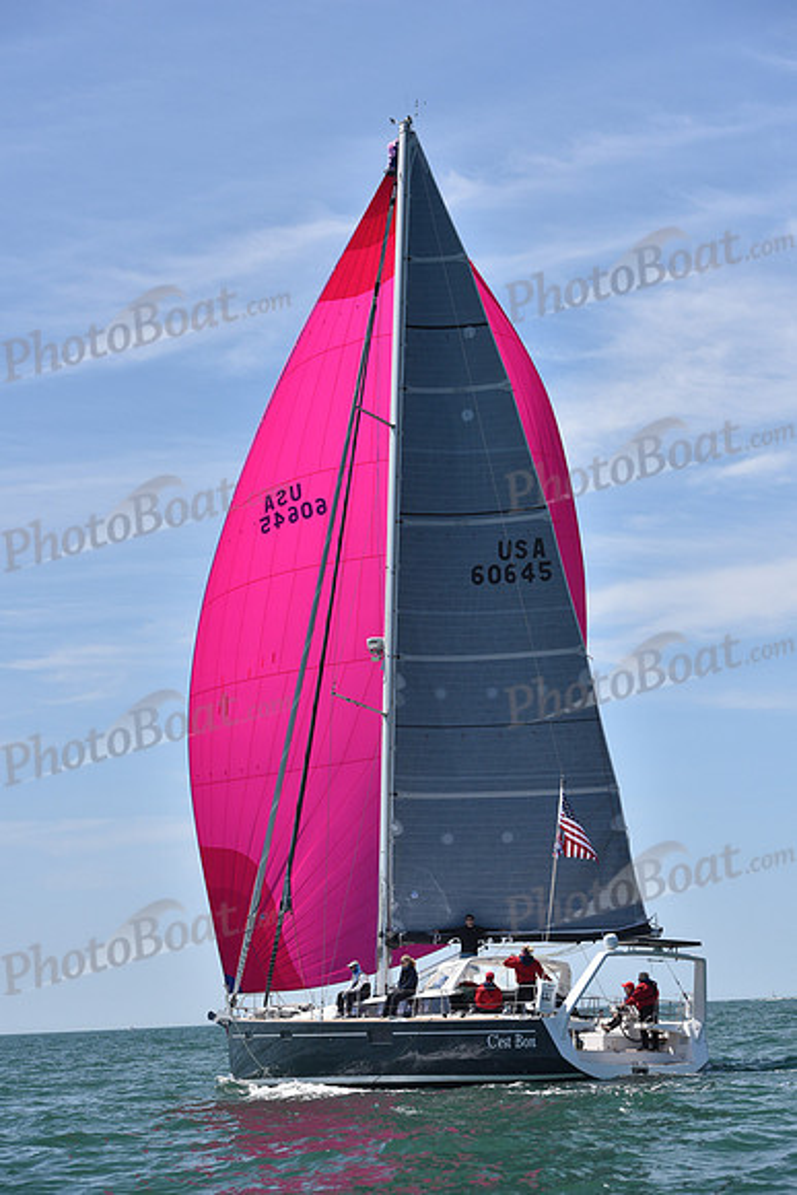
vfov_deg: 27.0
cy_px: 598
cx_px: 398
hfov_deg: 18.2
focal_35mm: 75
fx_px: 2489
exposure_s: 1/800
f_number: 7.1
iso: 400
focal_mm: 75
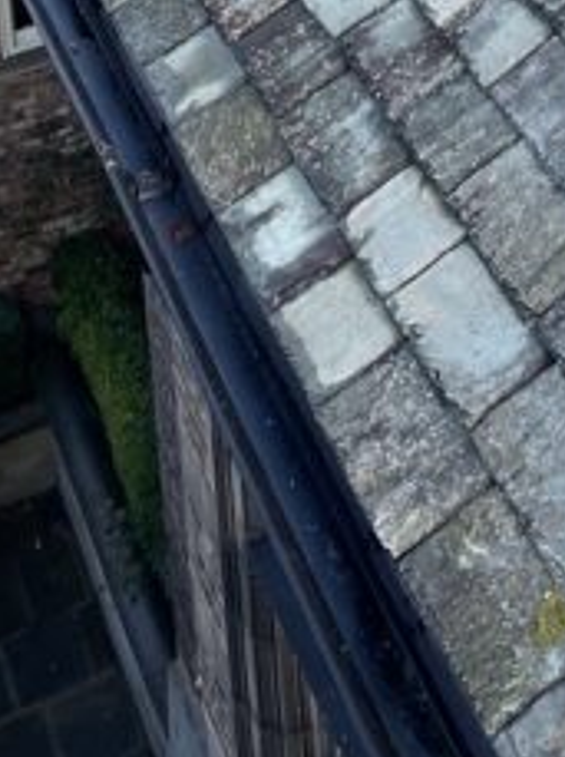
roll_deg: +1.1
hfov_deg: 15.7
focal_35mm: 91
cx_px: 641
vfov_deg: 18.0
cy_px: -536
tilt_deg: -17.2
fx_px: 1986
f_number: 1.6
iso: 50
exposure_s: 1/824
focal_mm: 4.2
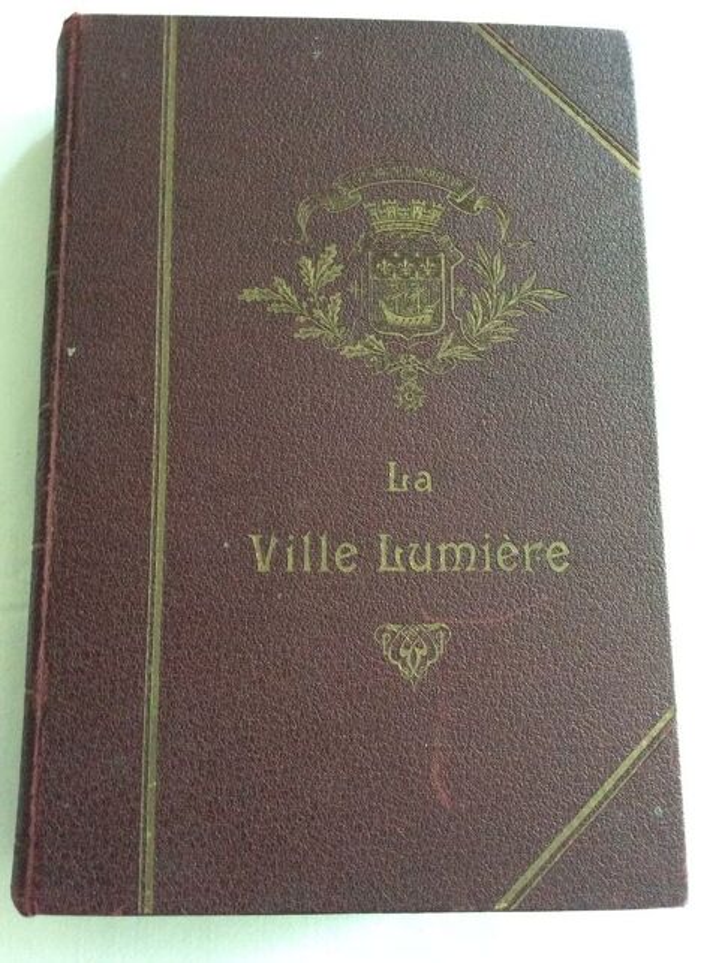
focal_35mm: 32
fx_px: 889
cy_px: 482
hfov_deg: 44.0
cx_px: 360
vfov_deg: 56.9
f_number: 2.4
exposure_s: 1/17
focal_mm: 3.3
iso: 320
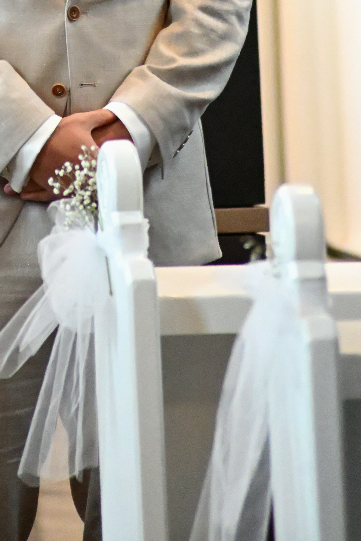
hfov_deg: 2.1
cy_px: -140
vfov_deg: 3.1
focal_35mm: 666
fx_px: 10015
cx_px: -49
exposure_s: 1/500
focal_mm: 240
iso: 18000
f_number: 5.6
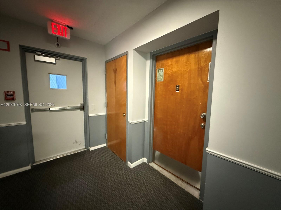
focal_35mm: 14
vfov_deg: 85.7
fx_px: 114
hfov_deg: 102.1
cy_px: 105
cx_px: 140
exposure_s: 1/40
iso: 1250
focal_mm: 2.22
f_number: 2.2
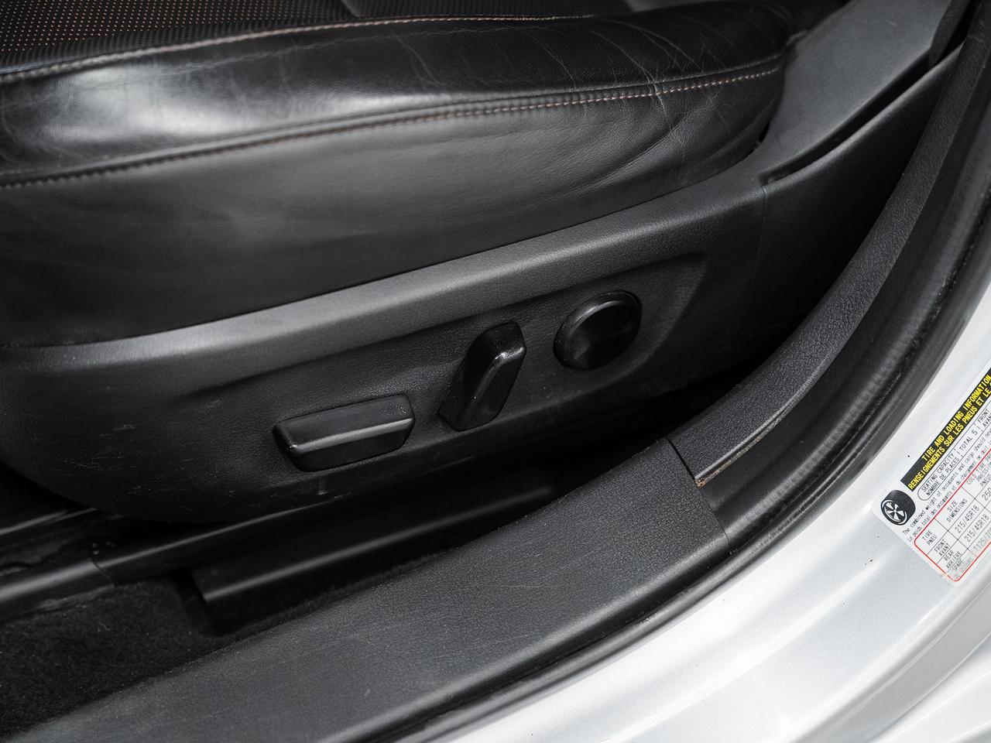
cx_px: 496
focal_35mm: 67
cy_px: 372
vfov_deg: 21.8
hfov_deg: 28.8
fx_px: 1929
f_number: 3.5
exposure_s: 1/40
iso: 1000
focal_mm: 62.3
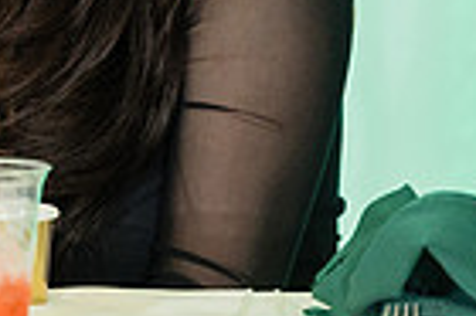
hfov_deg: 2.5
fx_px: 10935
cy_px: -178
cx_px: -228
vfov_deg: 1.7
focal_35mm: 828
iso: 1600
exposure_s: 1/250
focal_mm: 200
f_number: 2.8
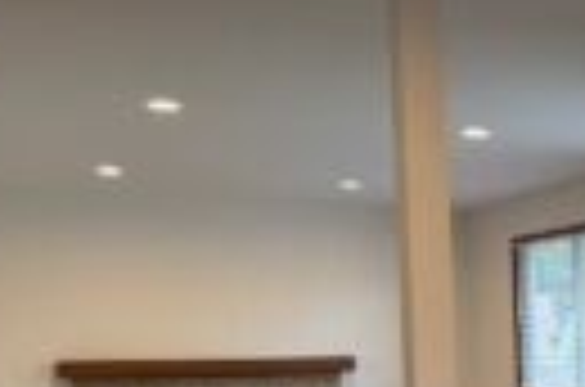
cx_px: 832
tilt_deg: -2.4
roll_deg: +1.5
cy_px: 405
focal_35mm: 77
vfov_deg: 17.2
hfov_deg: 22.5
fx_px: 1248
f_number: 1.78
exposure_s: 1/120
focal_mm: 6.76
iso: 160
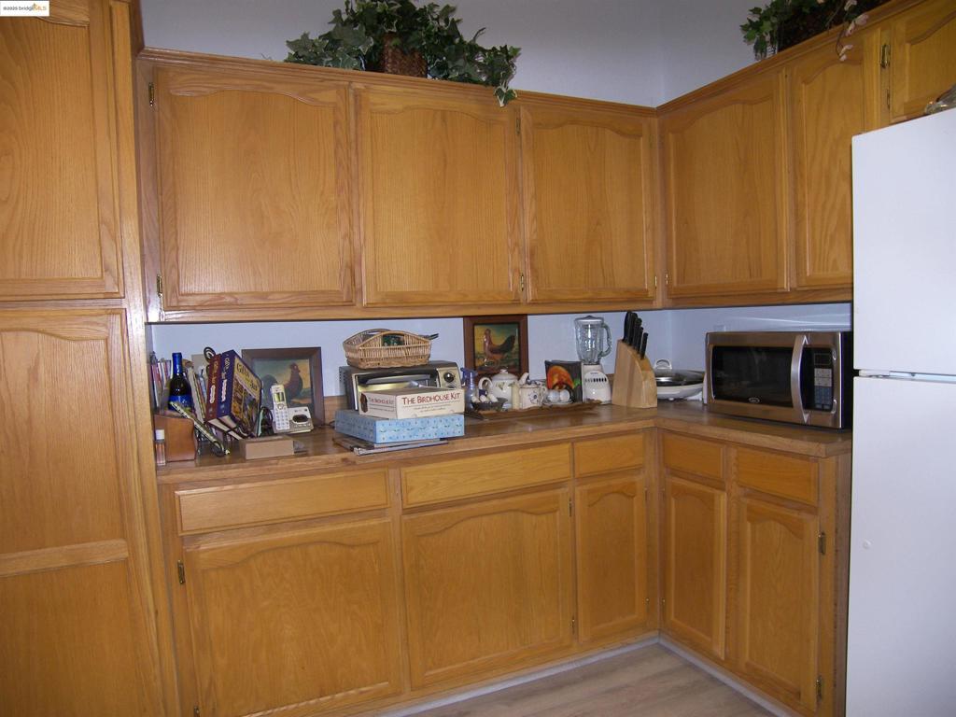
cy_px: 358
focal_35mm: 24
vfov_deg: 56.8
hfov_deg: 71.6
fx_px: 663
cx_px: 478
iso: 100
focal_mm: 5
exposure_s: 1/30
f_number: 2.8
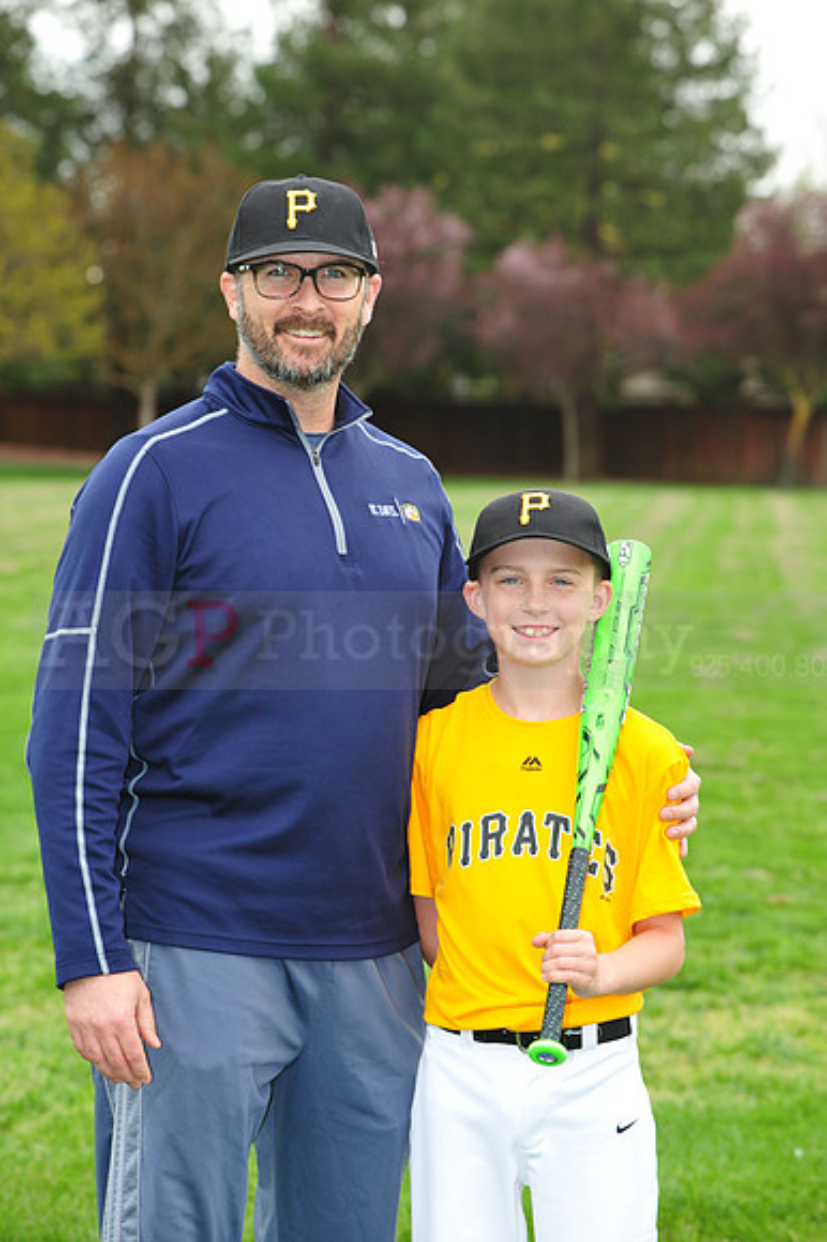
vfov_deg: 15.8
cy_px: 621
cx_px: 414
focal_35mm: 130
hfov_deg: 10.5
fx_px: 4485
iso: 400
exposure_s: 1/200
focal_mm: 130
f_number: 7.1
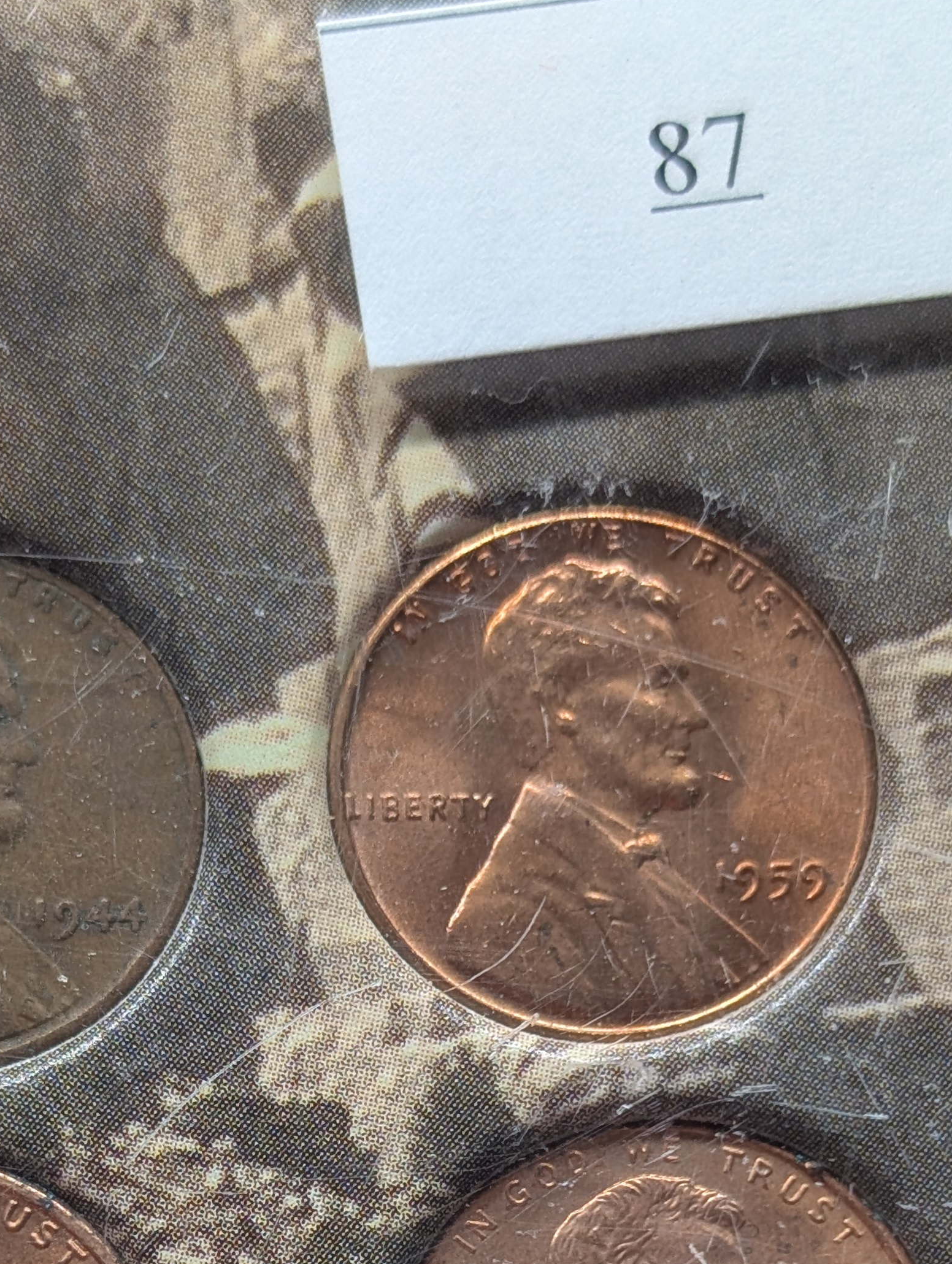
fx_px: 3548
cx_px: 367
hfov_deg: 15.3
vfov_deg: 19.7
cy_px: 1204
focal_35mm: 97
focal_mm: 6.9
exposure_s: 1/28
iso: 22
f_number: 1.68
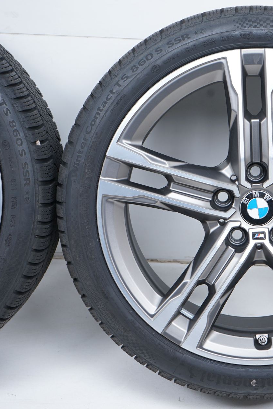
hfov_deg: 17.6
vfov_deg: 26.7
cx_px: 258
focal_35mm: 76
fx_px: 865
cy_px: 204
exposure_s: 1/125
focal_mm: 50
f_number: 7.1
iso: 250
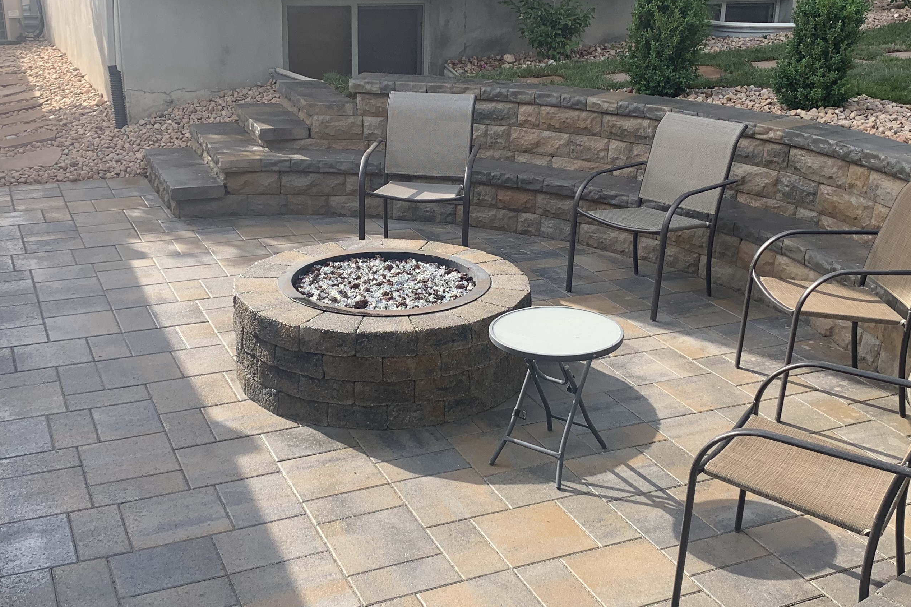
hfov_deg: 45.4
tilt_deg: -19.0
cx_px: 481
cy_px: 286
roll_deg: -1.2
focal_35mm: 43
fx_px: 1088
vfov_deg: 31.2
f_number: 1.8
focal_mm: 4.25
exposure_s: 1/647
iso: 25
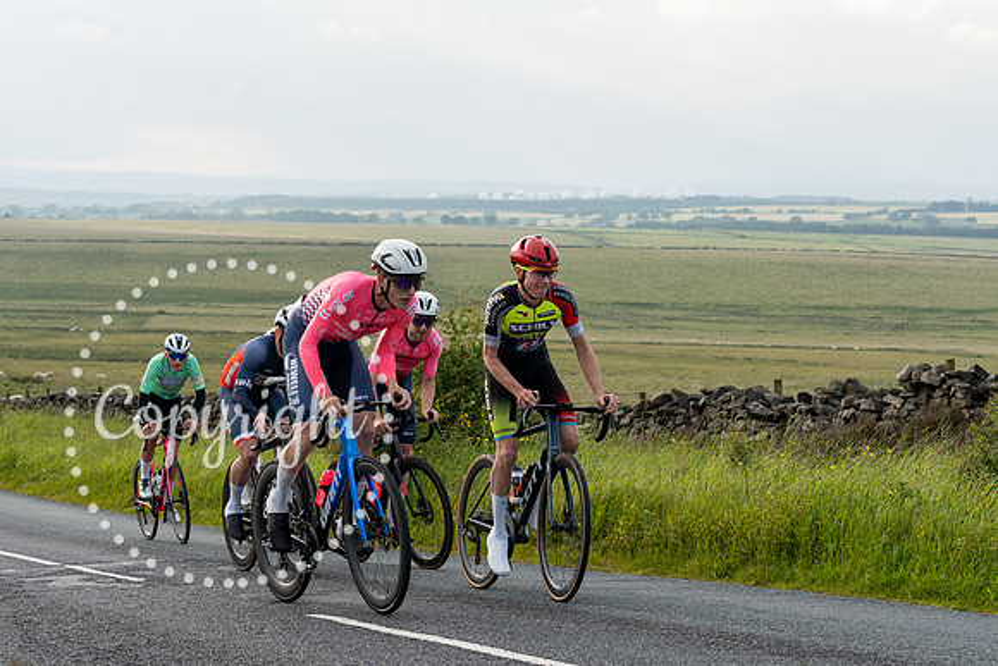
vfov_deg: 19.2
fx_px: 1962
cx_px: 356
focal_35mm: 71
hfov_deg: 28.4
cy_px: 238
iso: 200
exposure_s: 1/500
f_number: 5.6
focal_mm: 55
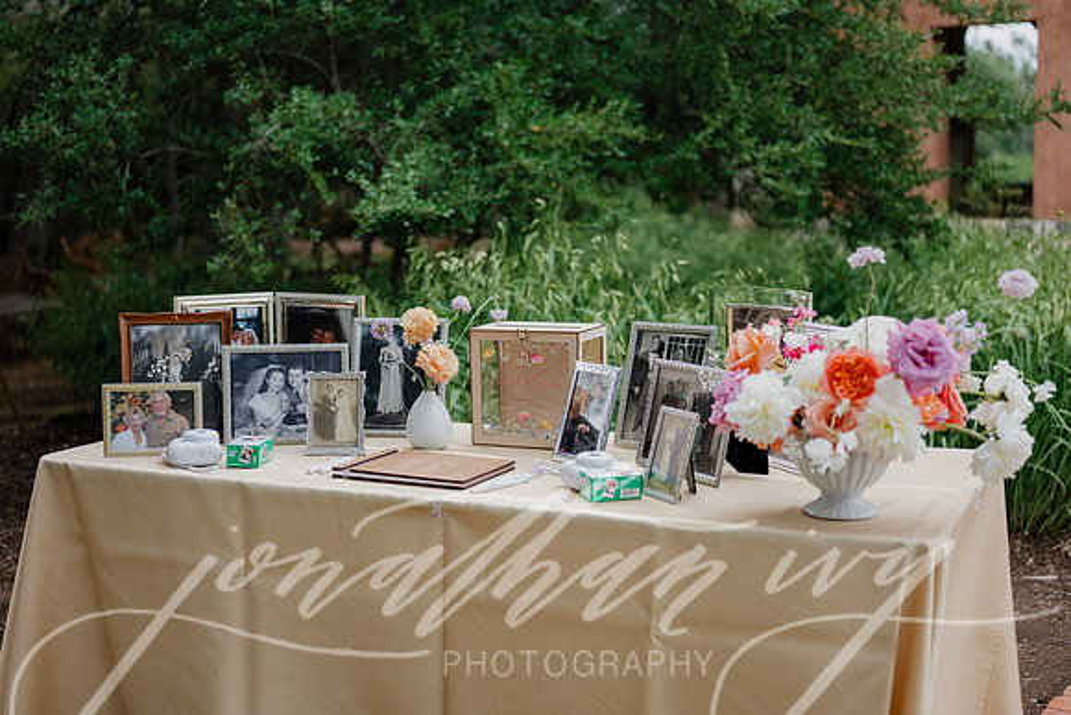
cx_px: 536
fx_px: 1517
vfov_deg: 26.5
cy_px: 358
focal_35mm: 51
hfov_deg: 38.9
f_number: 2
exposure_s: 1/1600
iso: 160
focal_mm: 50
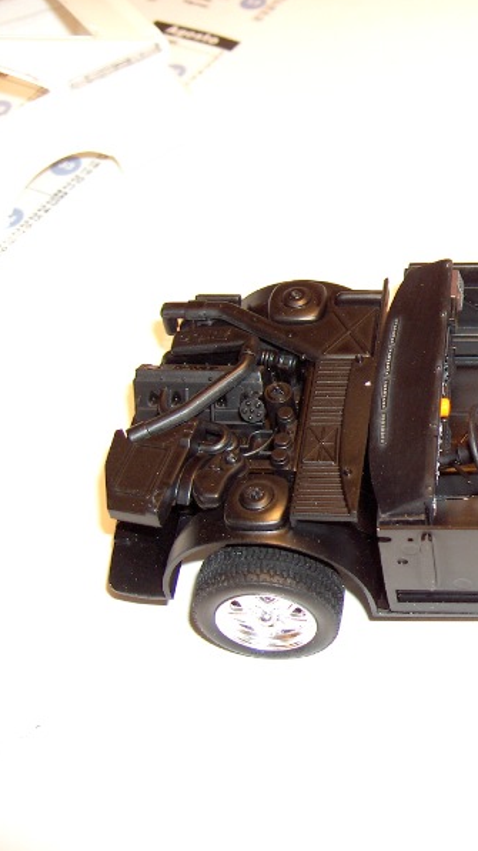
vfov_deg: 36.6
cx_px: 562
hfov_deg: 19.9
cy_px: 424
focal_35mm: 57
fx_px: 1285
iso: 100
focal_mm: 8
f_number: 2.8
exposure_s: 1/60
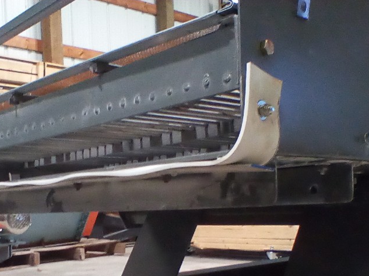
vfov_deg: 29.1
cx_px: 128
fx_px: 522
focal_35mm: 49
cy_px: 215
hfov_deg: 38.6
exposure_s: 1/20
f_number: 2.4
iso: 325
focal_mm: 2.38
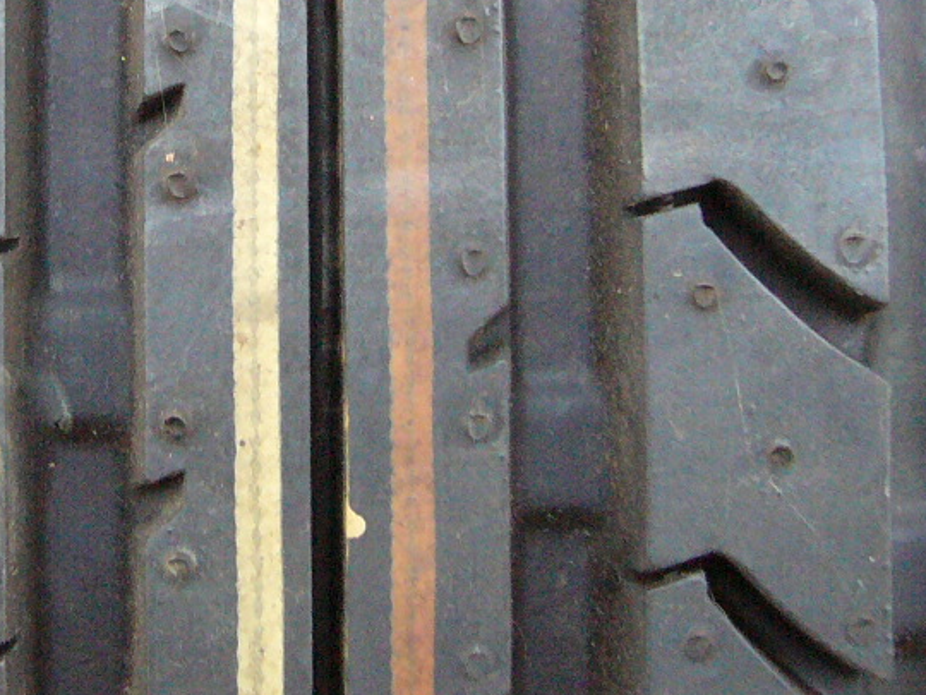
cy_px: -26
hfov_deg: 23.4
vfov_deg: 17.3
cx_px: 285
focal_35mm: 83
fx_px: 2220
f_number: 2.8
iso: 400
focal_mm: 5.8
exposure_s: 1/30
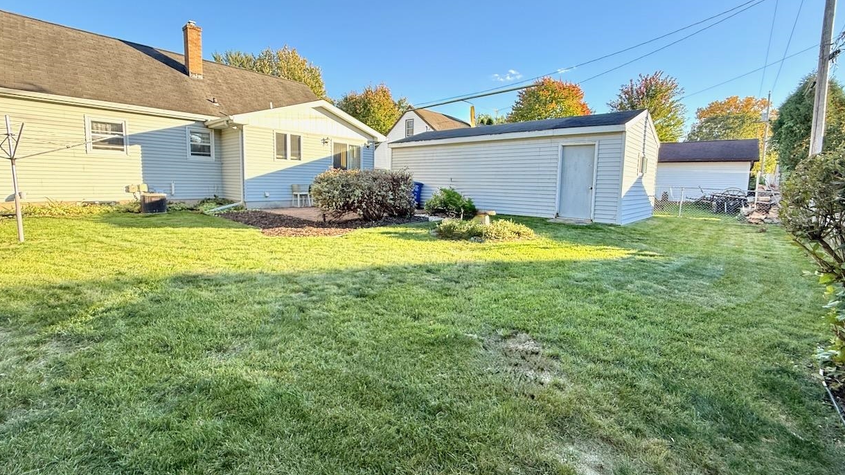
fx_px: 358
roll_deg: -1.1
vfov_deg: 67.0
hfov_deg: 99.3
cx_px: 436
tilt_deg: -6.6
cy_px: 217
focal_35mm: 16
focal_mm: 2.22
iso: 64
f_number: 2.2
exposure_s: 1/183
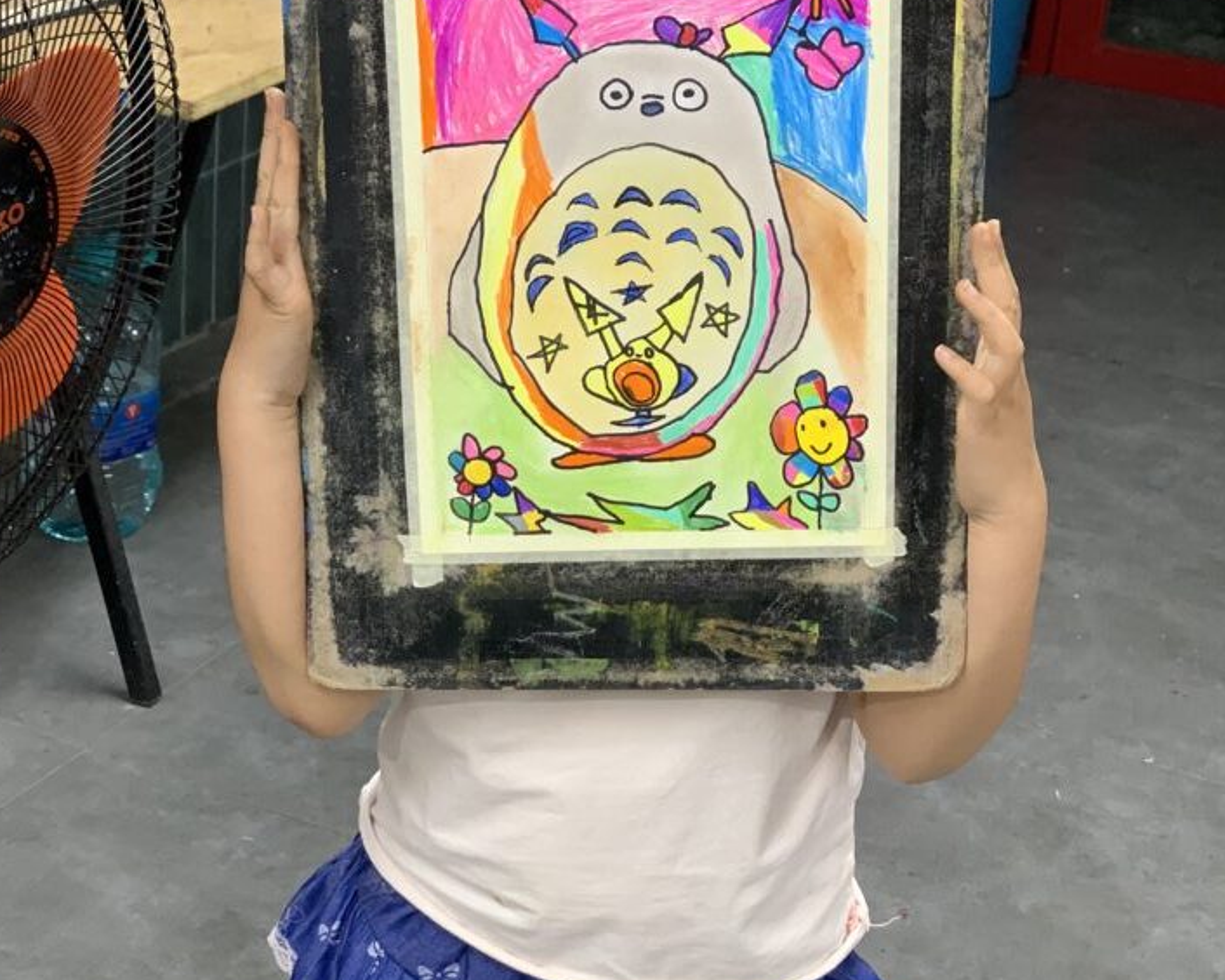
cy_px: 426
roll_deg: -4.6
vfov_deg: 21.3
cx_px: 598
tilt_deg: -22.3
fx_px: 2610
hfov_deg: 26.4
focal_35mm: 72
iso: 125
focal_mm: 6
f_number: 2.4
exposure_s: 1/114
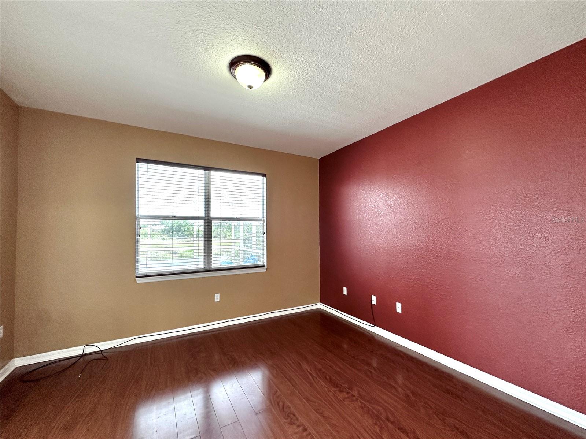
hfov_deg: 102.1
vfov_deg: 85.7
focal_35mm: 14
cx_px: 293
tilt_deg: +2.3
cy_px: 220
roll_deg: +0.3
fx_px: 237
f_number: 2.2
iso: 125
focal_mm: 2.22
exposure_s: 1/99
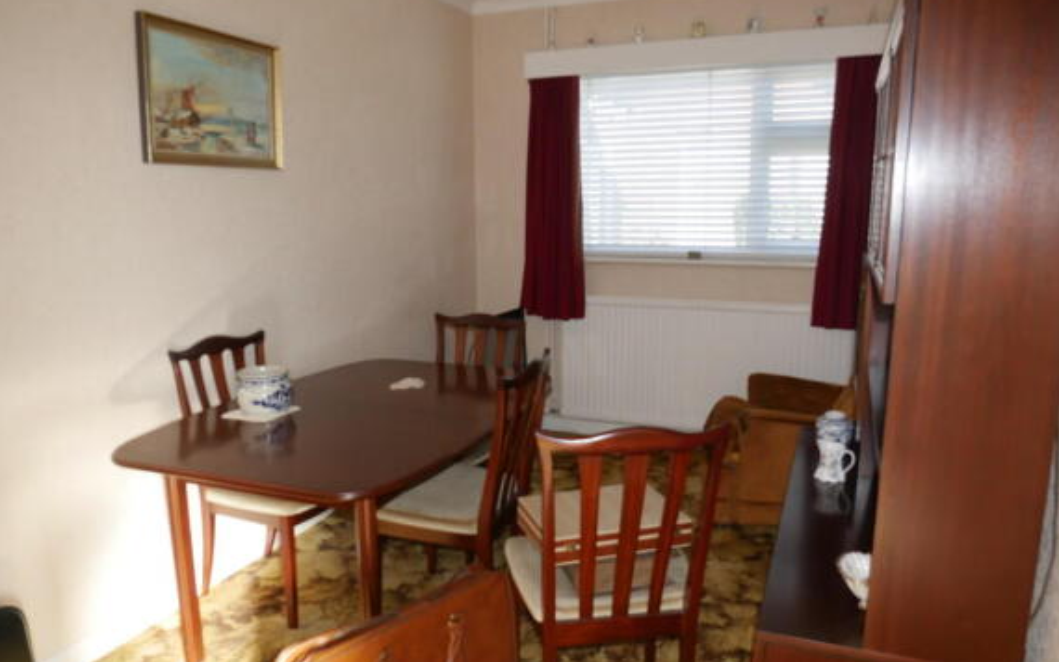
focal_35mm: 26
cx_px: 533
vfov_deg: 47.6
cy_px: 351
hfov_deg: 70.4
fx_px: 750
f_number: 5
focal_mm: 12
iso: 640
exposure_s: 1/60
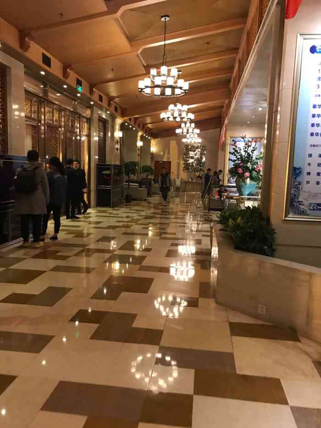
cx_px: 160
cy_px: 214
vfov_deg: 63.4
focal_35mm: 28
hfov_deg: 49.8
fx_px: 346
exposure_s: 1/17
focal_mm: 3.99
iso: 100
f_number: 1.8
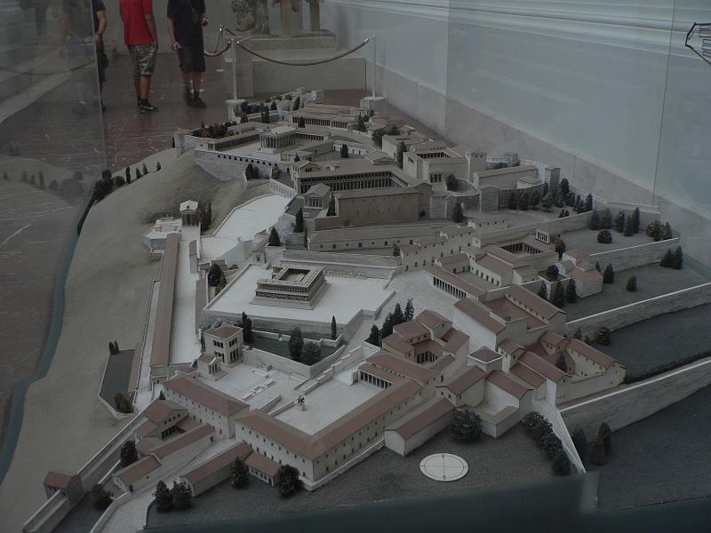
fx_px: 739
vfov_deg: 39.7
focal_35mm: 36
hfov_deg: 51.4
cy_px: 266
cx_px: 356
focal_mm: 6
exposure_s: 1/15
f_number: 2.8
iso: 80
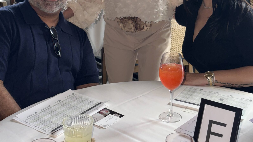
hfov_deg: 30.2
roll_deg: -0.7
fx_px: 470
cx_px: 127
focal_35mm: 70
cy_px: 6
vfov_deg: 16.9
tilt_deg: -15.3
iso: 100
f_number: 1.78
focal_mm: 6.76
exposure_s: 1/13
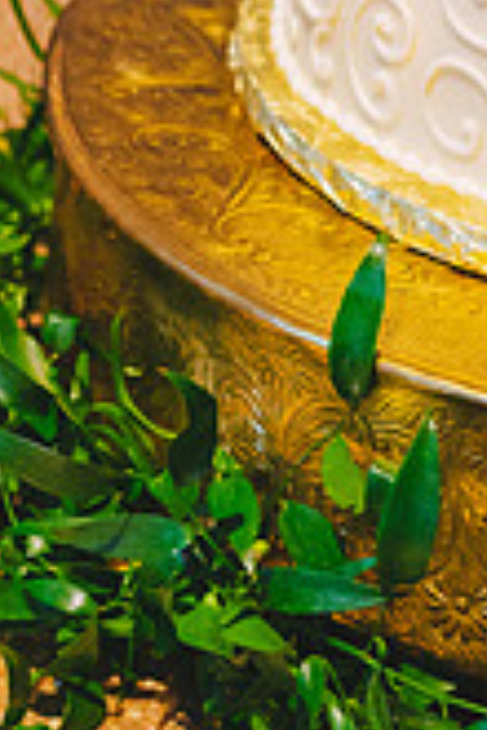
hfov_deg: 9.6
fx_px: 2881
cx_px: 58
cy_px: 491
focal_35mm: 142
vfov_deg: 14.4
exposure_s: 1/60
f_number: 2.8
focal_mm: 35
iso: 1600
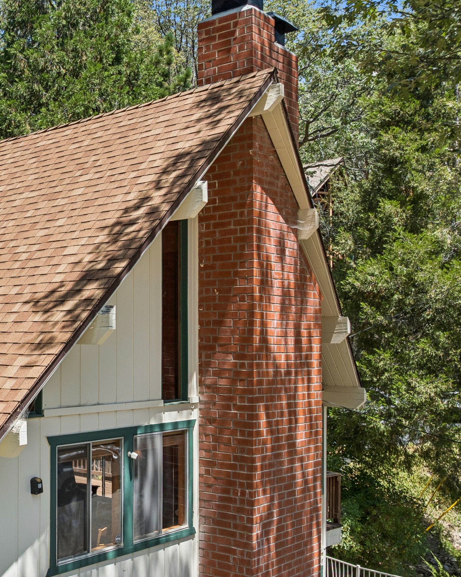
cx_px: -39
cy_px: 336
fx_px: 768
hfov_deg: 30.2
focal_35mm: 45
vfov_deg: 41.0
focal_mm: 12.3
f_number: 2.8
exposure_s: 1/1250
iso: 100
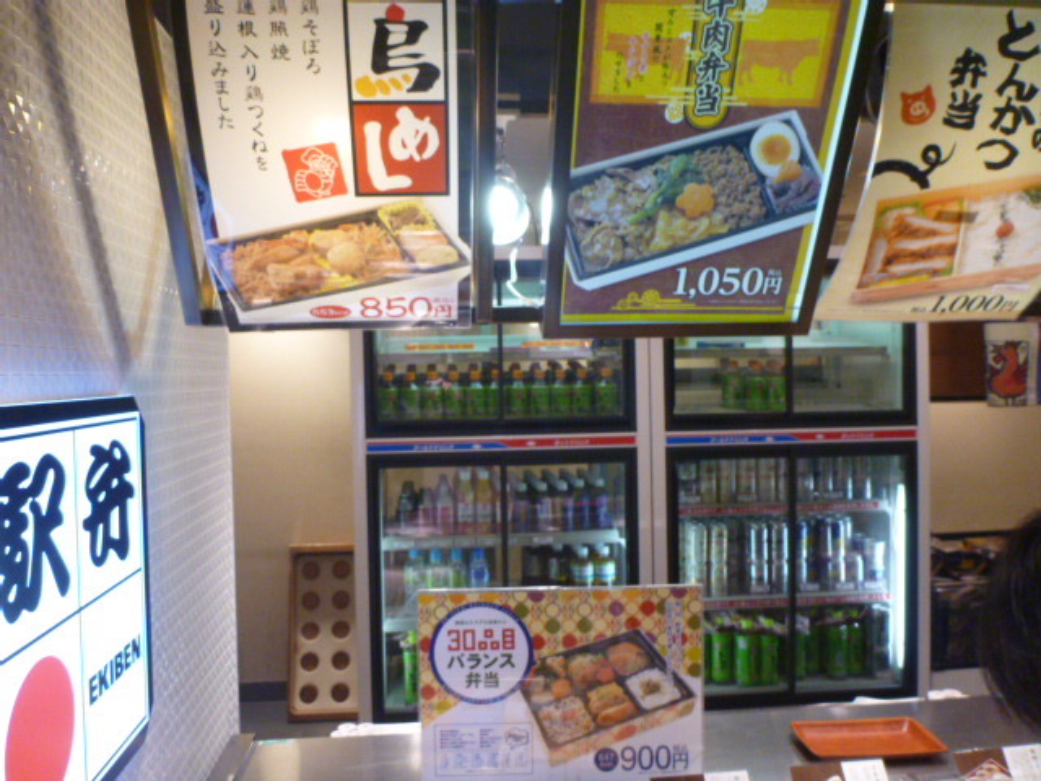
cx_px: 520
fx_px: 842
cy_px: 390
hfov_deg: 63.4
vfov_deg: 49.7
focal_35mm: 28
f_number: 3.3
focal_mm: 4.9
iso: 500
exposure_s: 1/125
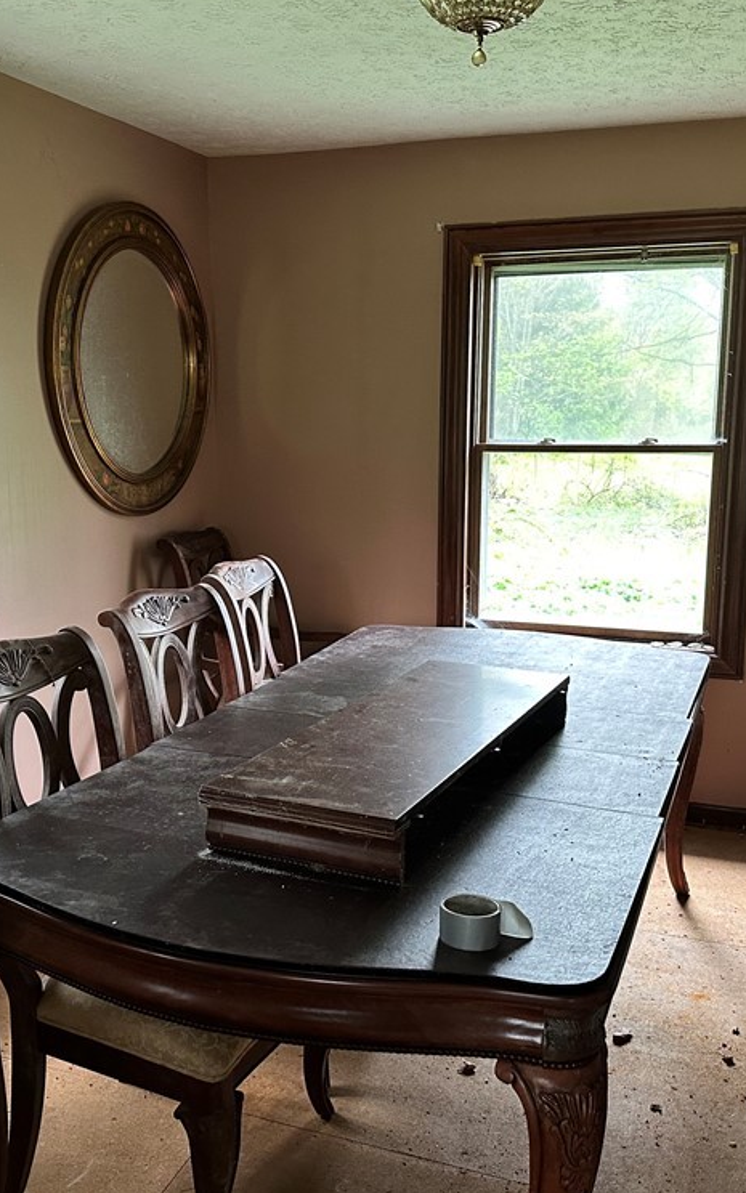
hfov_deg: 36.2
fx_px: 1139
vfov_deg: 55.3
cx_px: 324
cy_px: 600
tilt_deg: -11.2
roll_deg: -0.5
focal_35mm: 35
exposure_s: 1/60
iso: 250
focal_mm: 6.86
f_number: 1.78
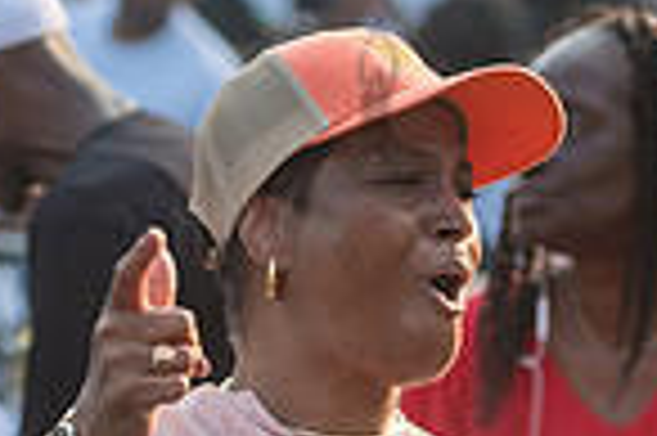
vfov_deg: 2.9
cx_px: 374
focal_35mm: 477
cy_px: 528
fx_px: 8695
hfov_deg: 4.3
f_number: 4.5
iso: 500
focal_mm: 120
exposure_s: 1/640
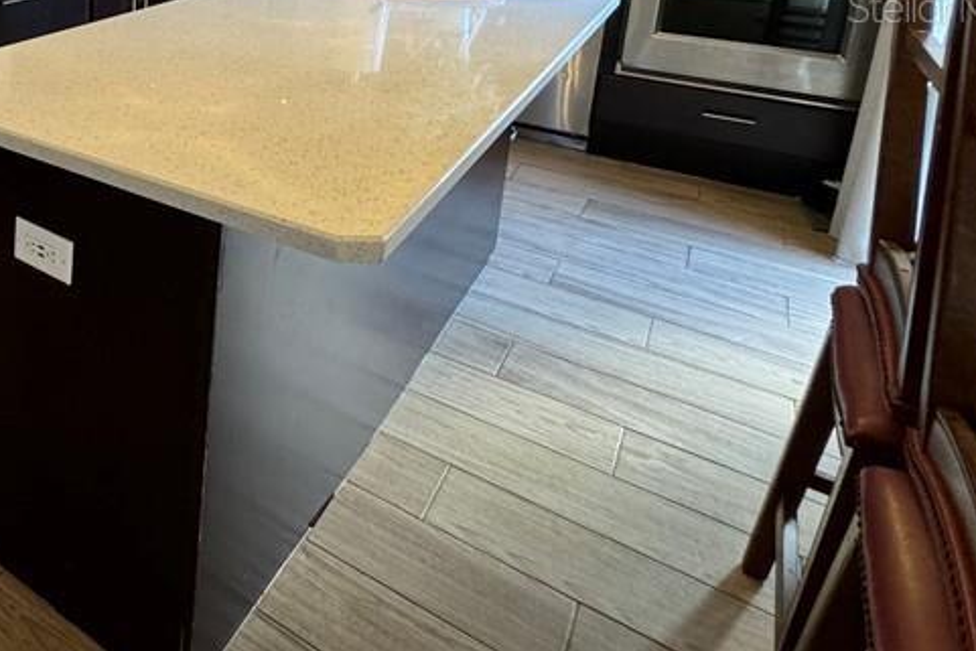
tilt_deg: -12.4
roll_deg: -0.4
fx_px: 841
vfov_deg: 37.9
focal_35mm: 31
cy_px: 6
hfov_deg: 49.3
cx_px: 0
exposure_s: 1/60
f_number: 2.2
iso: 250
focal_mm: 2.22
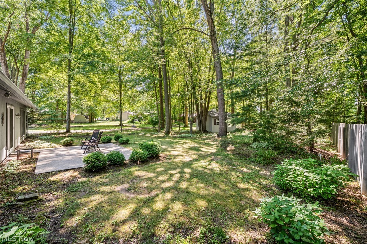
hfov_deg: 104.3
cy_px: 122
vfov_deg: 81.2
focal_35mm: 14
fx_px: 143
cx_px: 184
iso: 250
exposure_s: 1/13
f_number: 9
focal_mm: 14
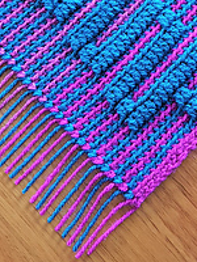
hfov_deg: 17.3
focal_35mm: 83
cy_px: -113
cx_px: 204
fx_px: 630
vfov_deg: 20.6
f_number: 1.7
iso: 100
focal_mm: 4.2
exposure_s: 1/50
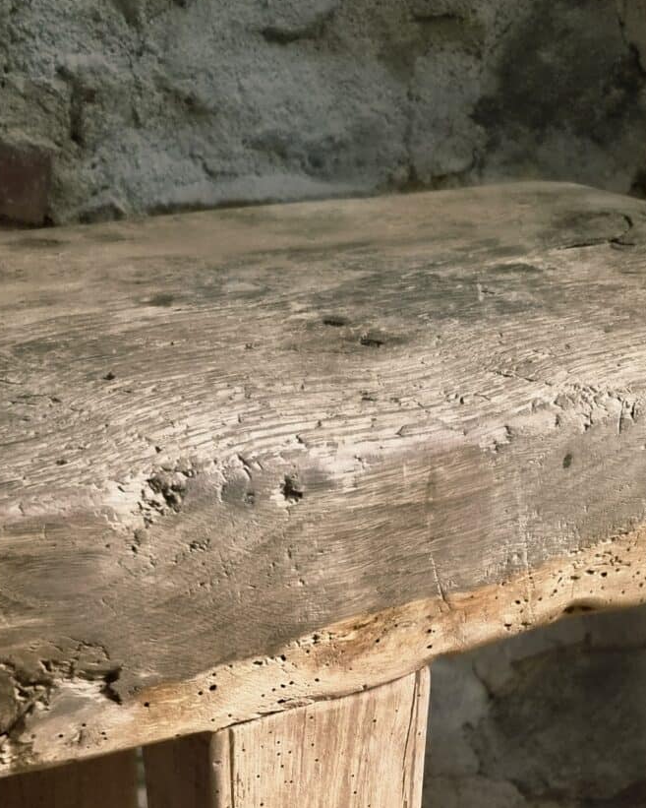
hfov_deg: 27.1
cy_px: 891
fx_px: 1338
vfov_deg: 30.1
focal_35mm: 56
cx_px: 307
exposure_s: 1/100
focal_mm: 5.4
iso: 2000
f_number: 1.8
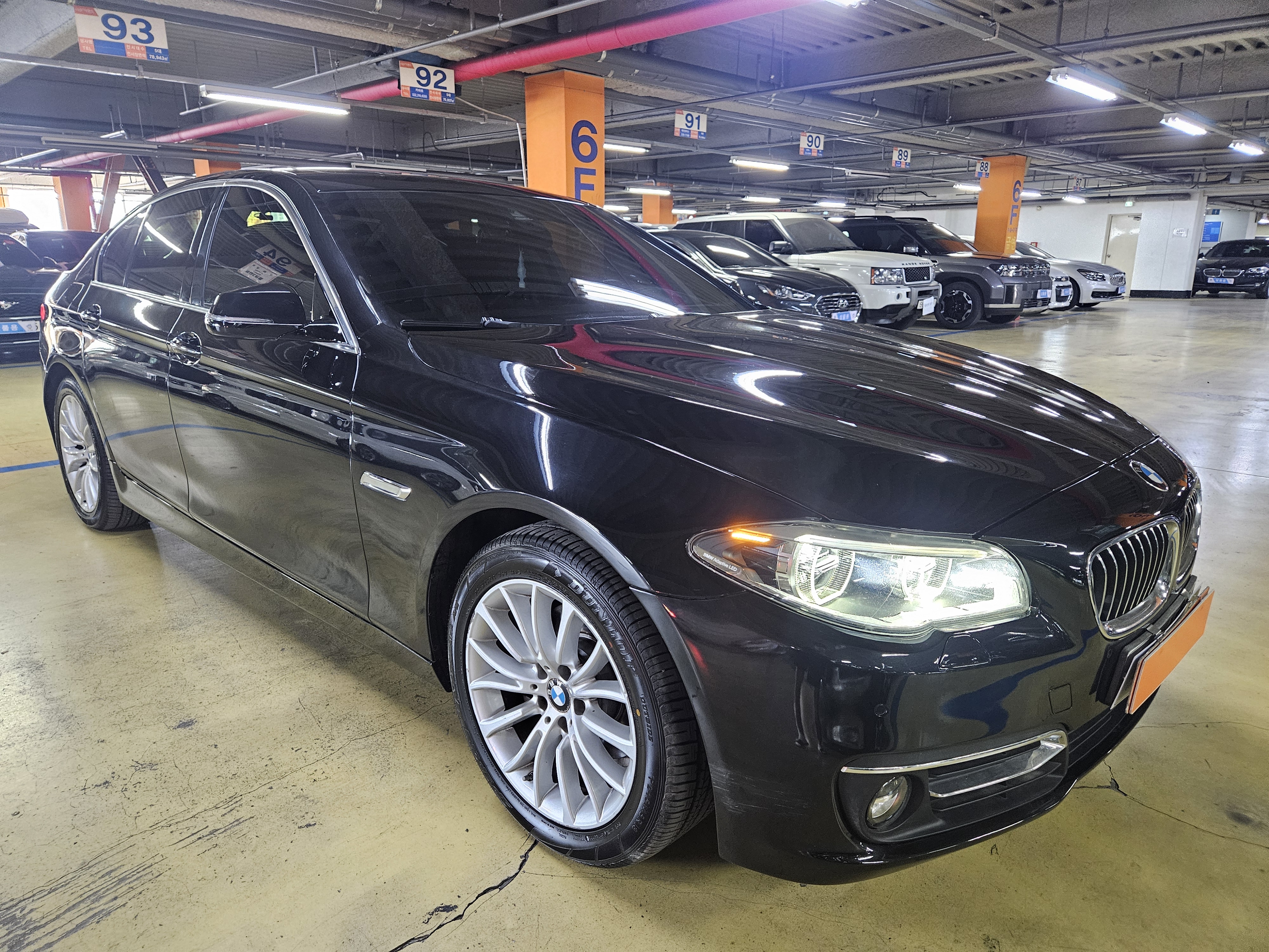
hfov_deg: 73.9
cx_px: 634
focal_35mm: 23
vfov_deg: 58.9
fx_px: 843
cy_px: 476
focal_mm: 5.4
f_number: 1.8
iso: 640
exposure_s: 1/60
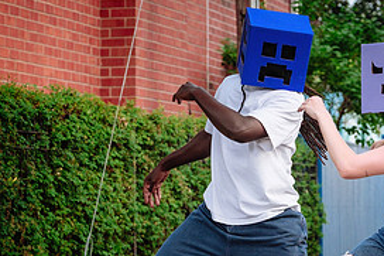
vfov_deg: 7.0
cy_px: 204
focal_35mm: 195
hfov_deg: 10.5
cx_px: 242
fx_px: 2079
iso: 500
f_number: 2.8
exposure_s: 1/250
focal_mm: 58.7
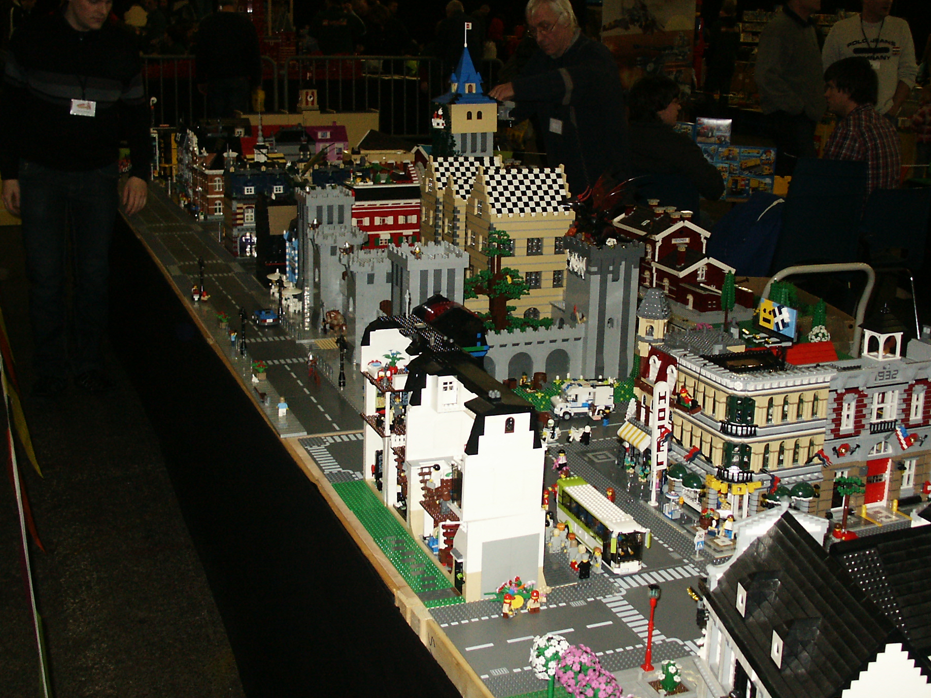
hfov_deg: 42.9
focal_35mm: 44
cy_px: 278
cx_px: 472
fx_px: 1183
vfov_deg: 32.8
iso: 200
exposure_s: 1/45
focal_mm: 7.2
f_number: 3
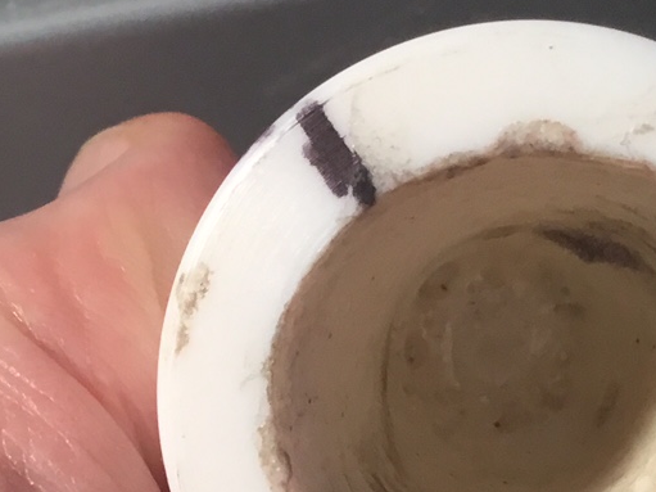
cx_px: 385
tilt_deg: -54.9
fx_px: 1876
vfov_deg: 14.7
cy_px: 489
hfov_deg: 19.8
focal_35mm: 99
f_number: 2.4
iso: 50
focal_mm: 3.3
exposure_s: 1/30
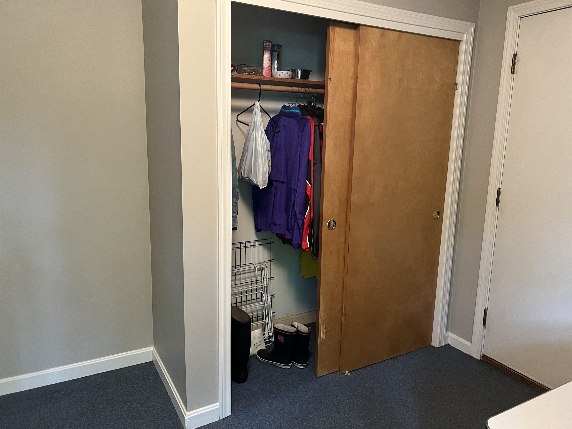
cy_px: 214
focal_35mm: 26
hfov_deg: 67.3
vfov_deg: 53.1
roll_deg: -2.0
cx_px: 286
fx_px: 430
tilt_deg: -9.5
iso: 320
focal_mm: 5.7
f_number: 1.5
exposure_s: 1/60
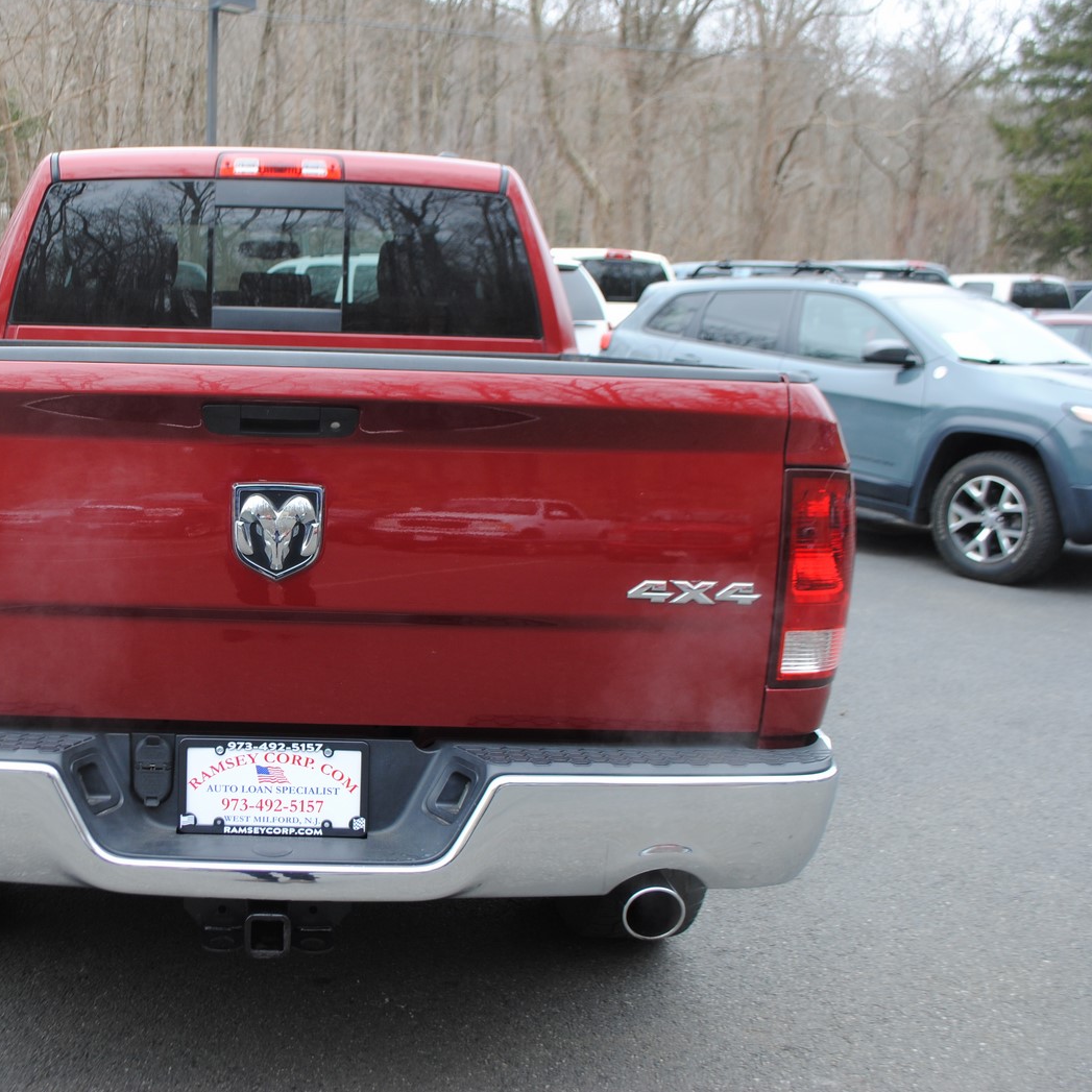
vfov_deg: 42.8
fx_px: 1392
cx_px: 275
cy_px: 540
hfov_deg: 41.6
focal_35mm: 39
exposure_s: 1/125
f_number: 5.6
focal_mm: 20
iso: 140
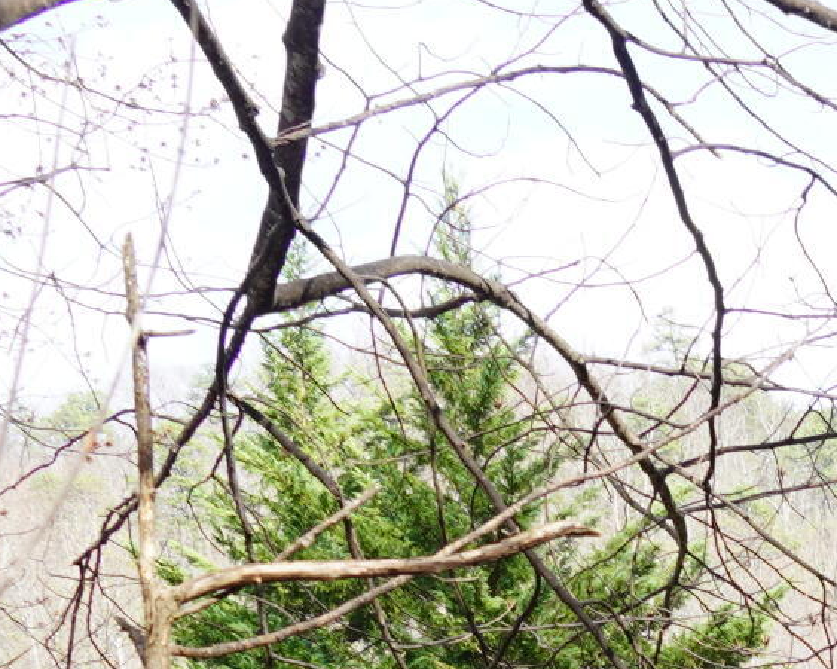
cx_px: 1548
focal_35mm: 135
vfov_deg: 10.5
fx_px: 3343
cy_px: 1350
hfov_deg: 12.8
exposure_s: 1/100
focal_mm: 18
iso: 100
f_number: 6.3
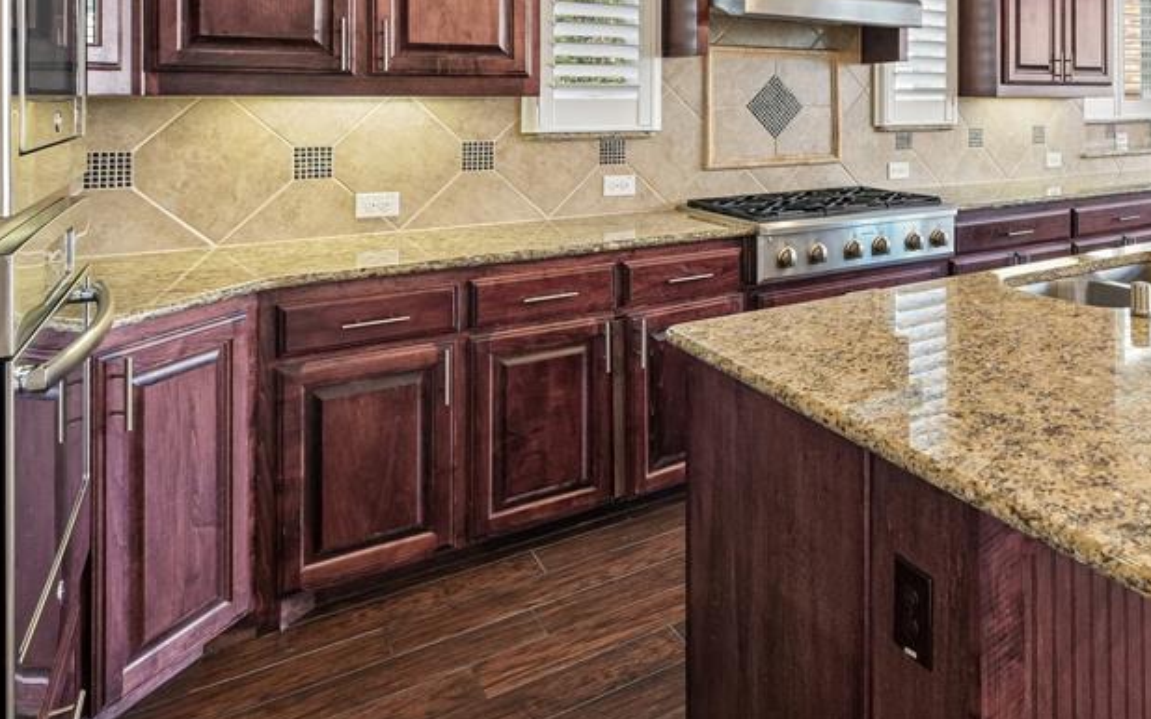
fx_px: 847
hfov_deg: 63.2
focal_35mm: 27
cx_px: 901
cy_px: 112
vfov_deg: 43.2
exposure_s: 1/15
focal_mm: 16
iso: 400
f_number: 8
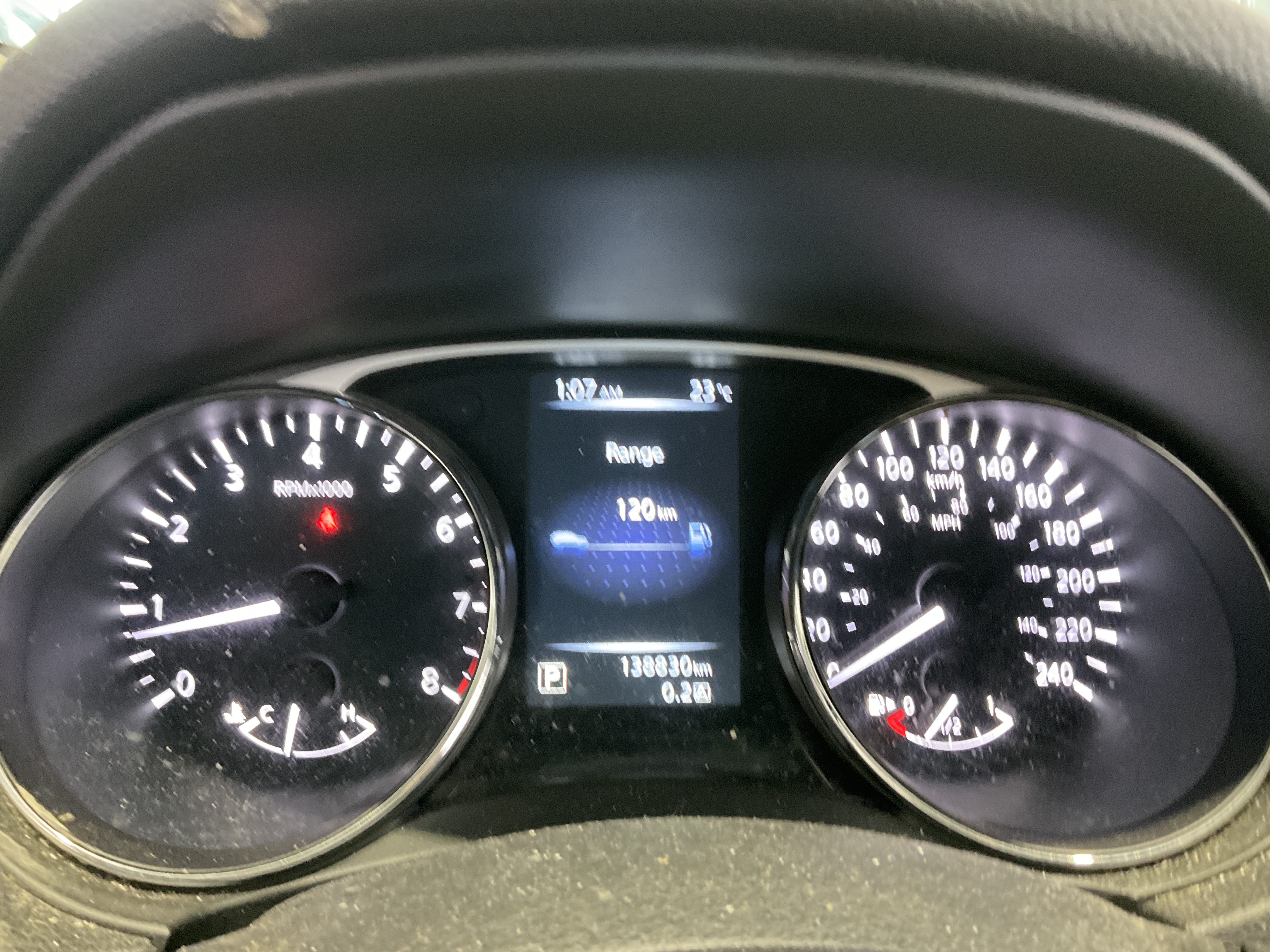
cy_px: 476
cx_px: 635
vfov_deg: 48.2
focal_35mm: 29
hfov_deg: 61.7
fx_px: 1064
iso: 400
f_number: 1.8
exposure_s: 1/28
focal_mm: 3
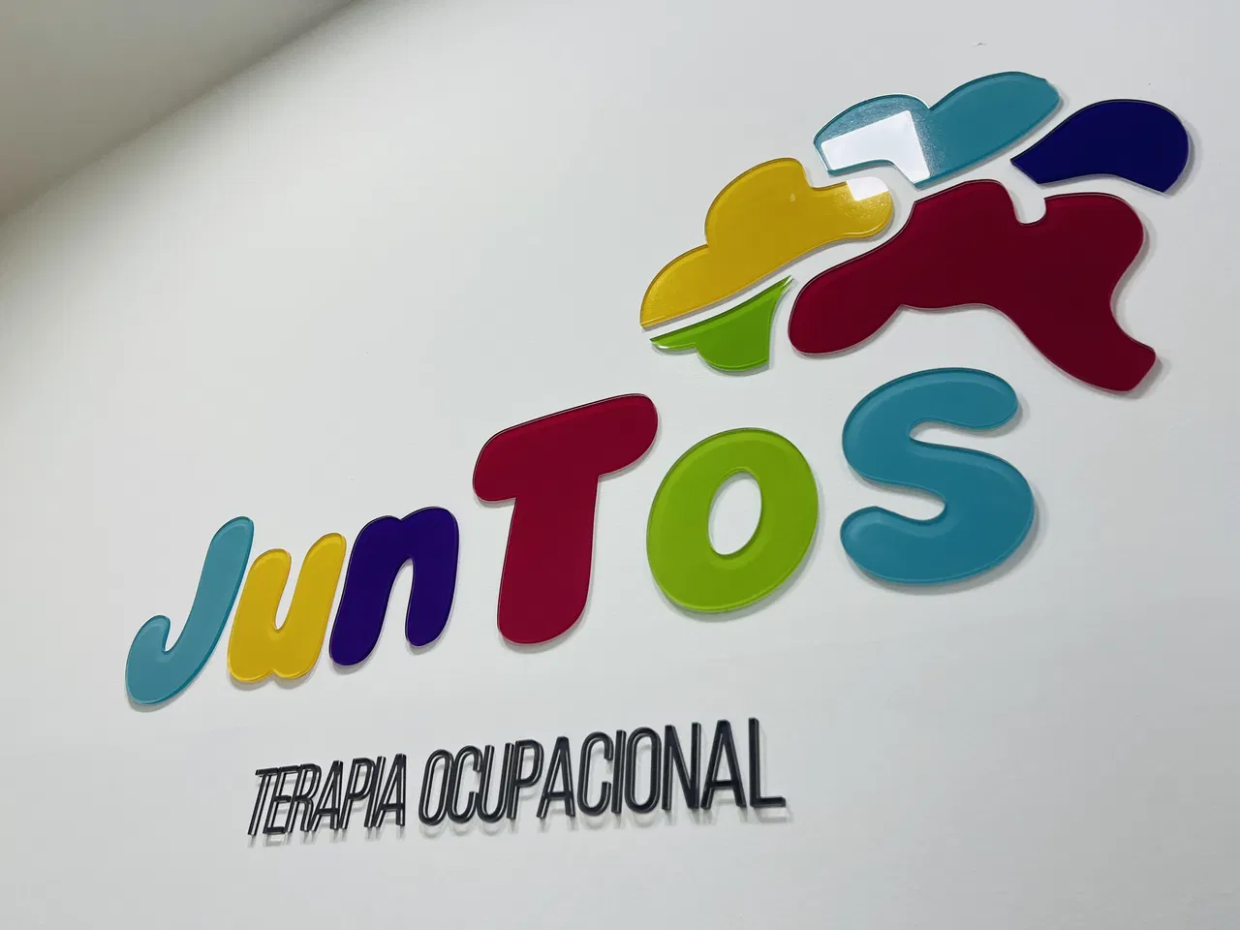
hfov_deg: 67.3
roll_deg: -3.9
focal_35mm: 26
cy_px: 465
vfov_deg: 53.1
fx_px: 931
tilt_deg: +32.3
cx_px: 620
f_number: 1.5
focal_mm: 5.7
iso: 80
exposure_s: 1/120
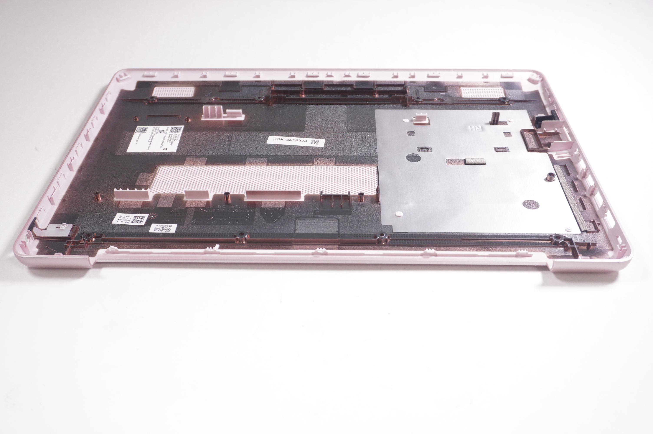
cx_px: 326
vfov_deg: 36.8
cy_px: 217
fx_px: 652
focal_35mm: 36
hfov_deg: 53.2
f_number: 5
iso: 640
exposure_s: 1/250
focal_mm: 24
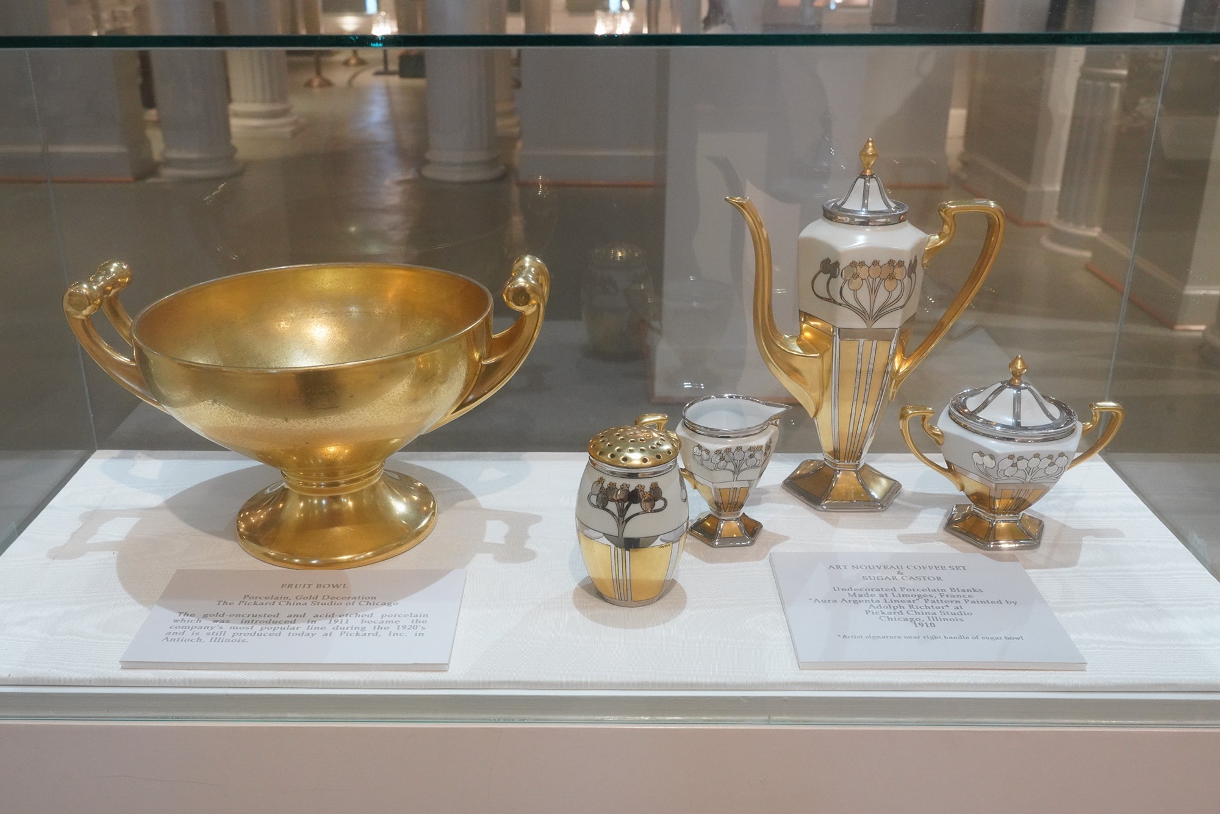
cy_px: 407
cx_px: 610
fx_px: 1152
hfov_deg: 55.8
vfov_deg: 38.9
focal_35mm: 34
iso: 6400
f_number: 10
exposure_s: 1/80
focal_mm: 34
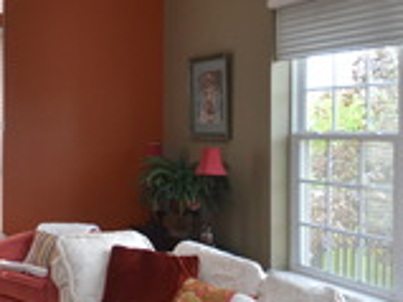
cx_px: -185
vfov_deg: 25.2
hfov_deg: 25.7
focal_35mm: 58
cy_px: 124
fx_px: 675
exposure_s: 1/125
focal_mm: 10
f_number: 5.6
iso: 400
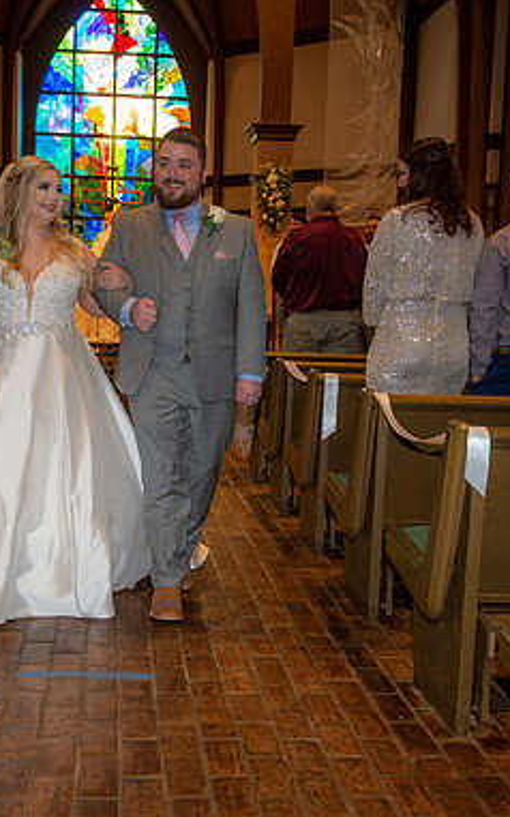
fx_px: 1001
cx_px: 178
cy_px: 412
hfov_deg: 28.4
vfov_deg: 44.4
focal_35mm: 45
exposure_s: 1/125
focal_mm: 29
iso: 1250
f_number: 5
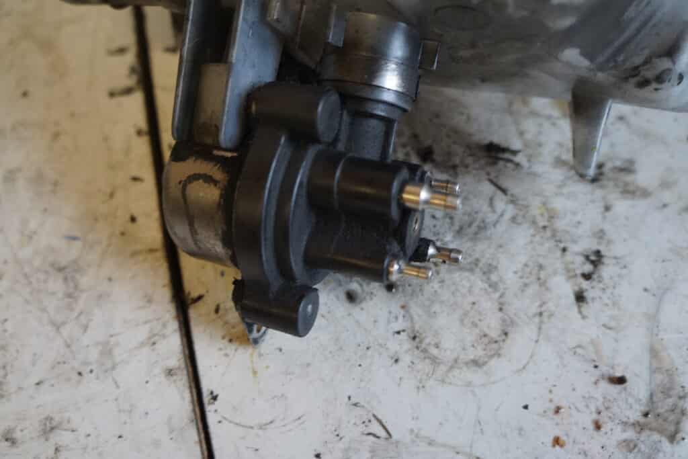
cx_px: 344
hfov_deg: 67.4
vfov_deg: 47.9
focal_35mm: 27
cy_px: 230
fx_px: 516
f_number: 3.5
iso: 500
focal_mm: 18
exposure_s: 1/60
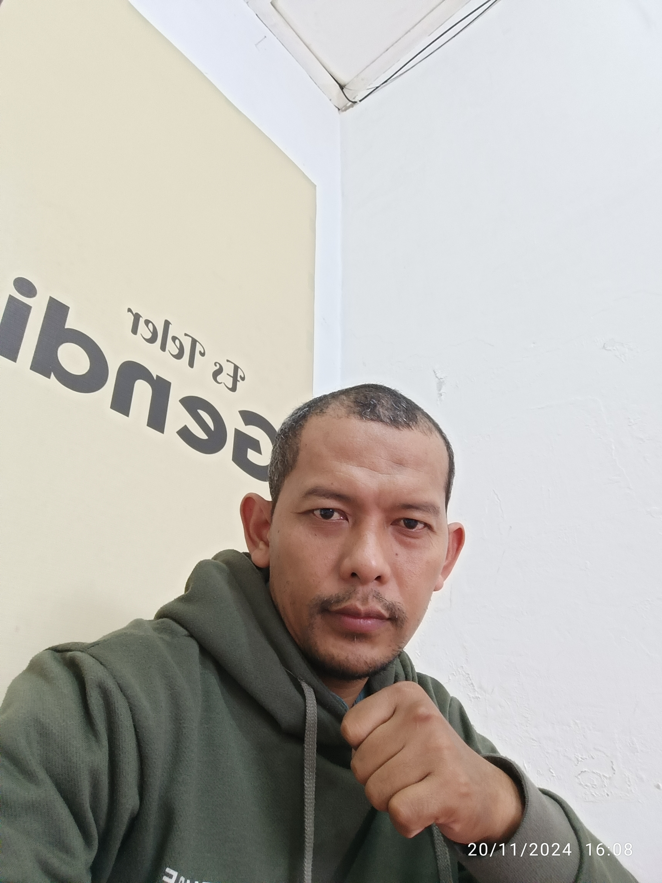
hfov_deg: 56.8
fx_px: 612
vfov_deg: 71.6
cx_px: 331
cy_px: 442
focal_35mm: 24
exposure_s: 1/33.3
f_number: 2.4
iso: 153
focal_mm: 3.26
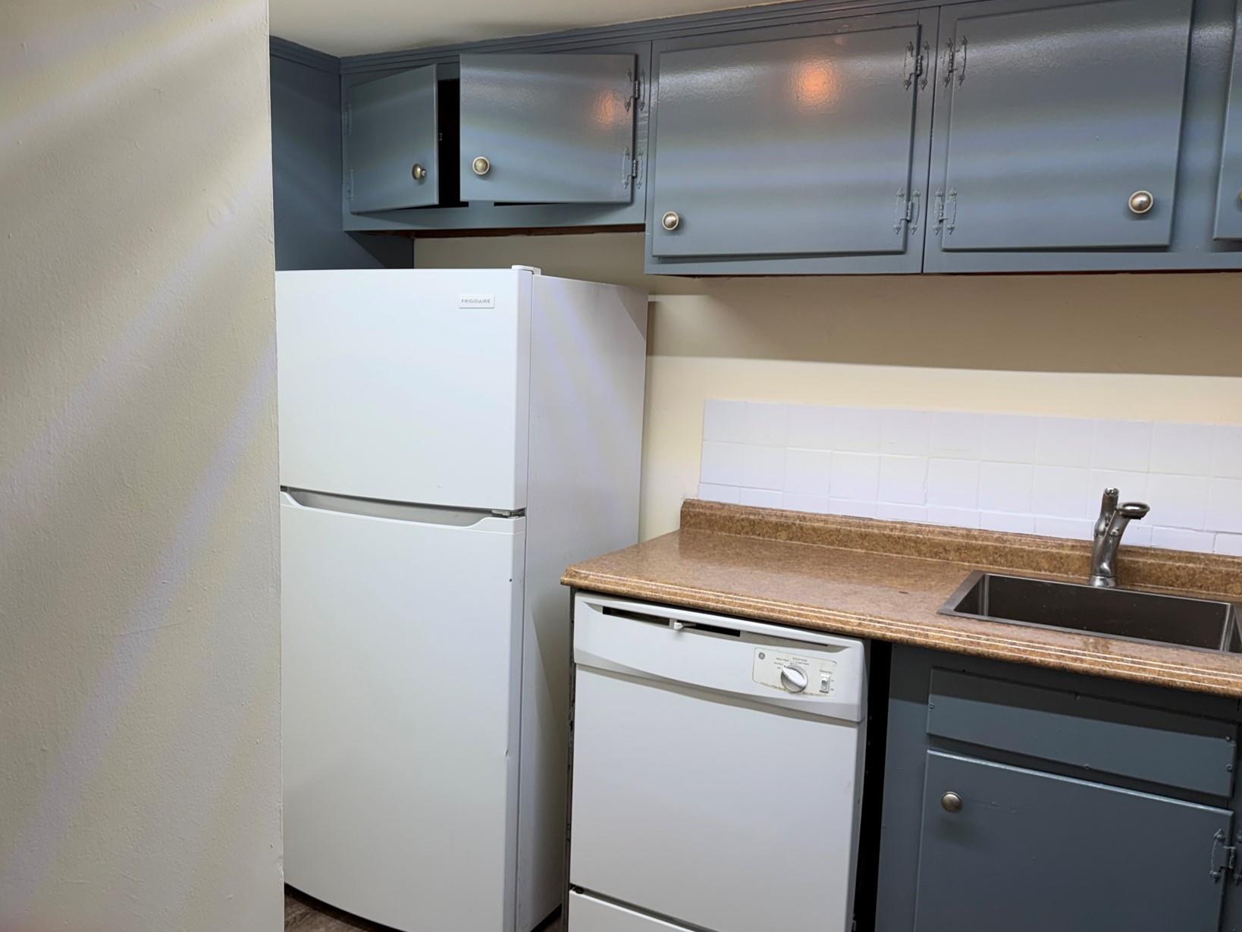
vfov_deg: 46.8
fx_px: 1077
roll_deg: -0.3
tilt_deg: -9.7
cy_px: 475
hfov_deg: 59.7
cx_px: 534
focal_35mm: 30
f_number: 1.78
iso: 64
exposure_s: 1/120
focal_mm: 6.76
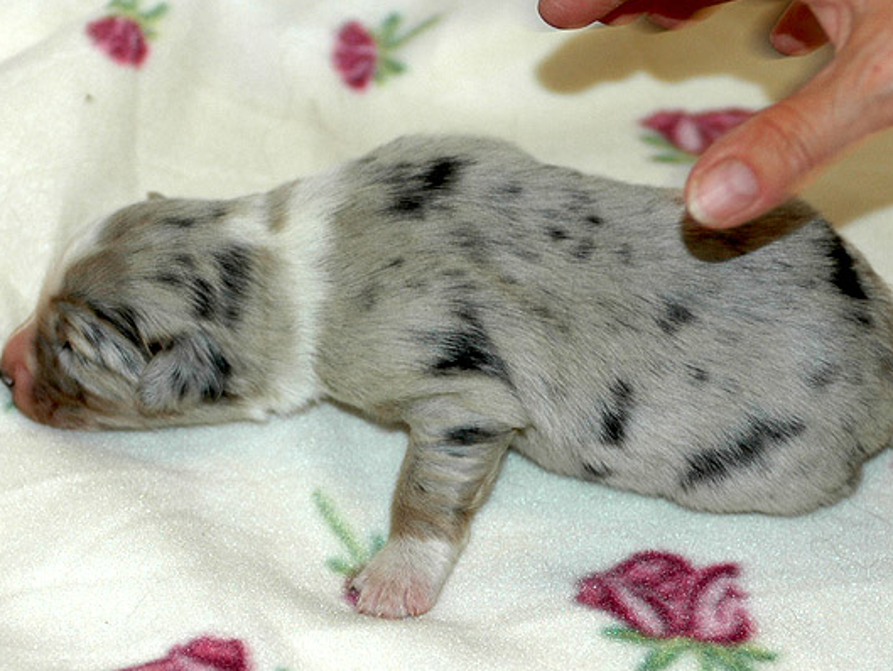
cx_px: 461
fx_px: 1898
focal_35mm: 74
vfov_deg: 20.0
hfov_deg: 26.5
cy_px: 336
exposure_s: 1/60
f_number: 3.5
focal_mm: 45
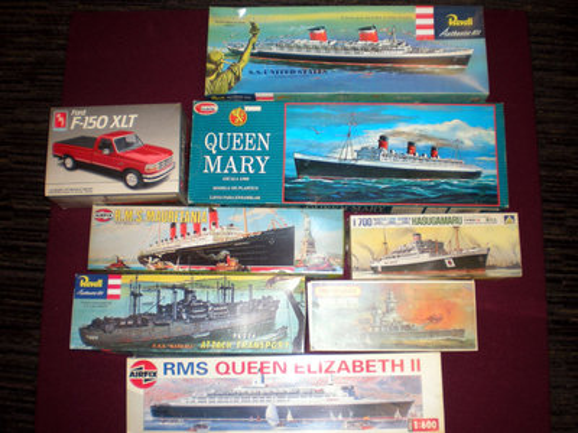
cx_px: 289
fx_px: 635
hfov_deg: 49.0
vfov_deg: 37.7
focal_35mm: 38
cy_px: 216
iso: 64
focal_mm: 6.3
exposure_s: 1/30
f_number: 3.1
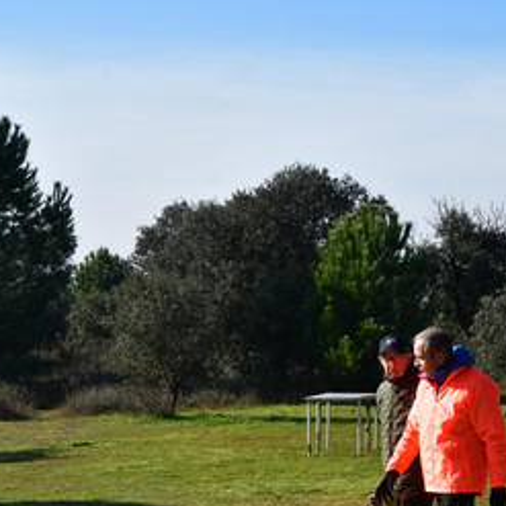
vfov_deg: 16.9
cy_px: 323
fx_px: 1703
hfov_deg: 16.6
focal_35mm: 103
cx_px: 479
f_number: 10
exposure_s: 1/320
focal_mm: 40
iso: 200
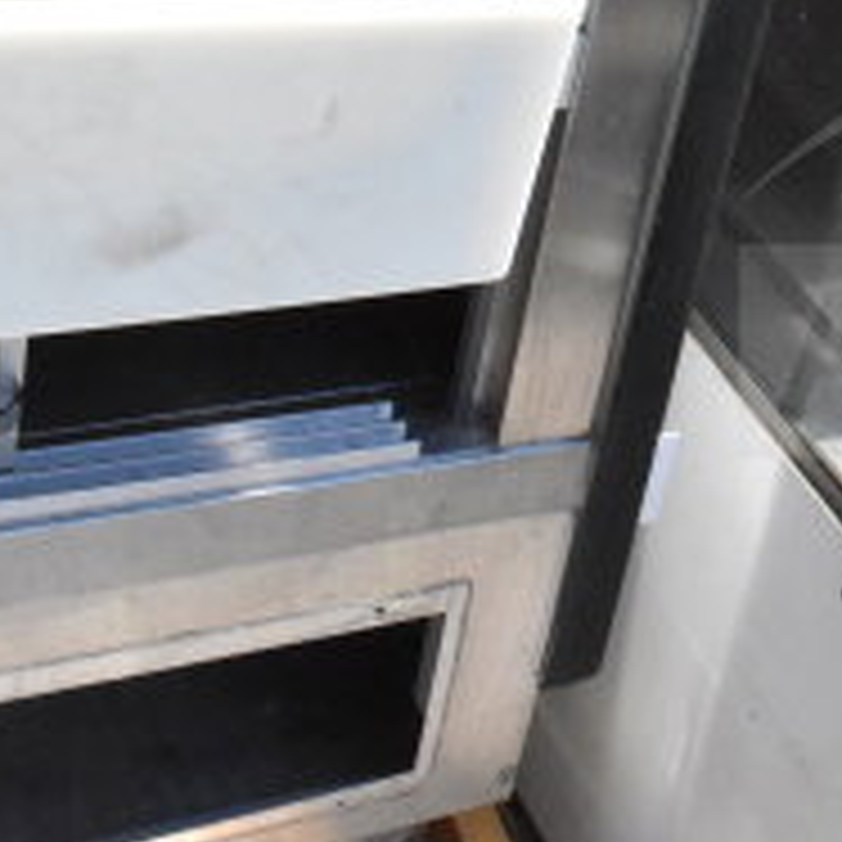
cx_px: 1243
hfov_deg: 20.1
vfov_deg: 22.6
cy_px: 101
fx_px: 2064
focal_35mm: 75
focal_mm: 18
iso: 6400
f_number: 18
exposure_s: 1/1250
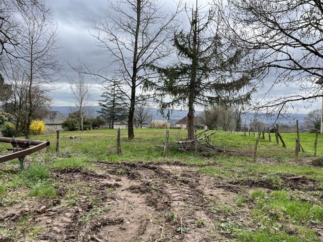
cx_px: 162
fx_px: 243
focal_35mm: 26
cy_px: 121
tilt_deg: -3.1
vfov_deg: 53.1
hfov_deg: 67.3
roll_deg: -1.2
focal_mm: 5.1
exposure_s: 1/1175
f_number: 1.6
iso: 50
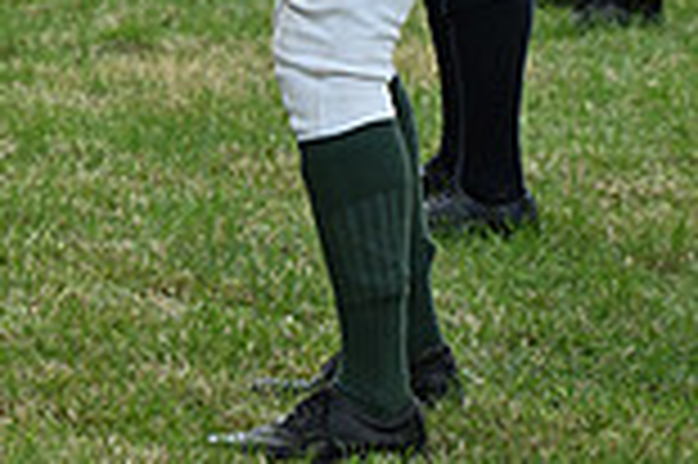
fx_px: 6682
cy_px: -309
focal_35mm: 345
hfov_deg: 5.9
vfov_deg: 3.9
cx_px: -581
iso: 320
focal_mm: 92
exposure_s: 1/1250
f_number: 4
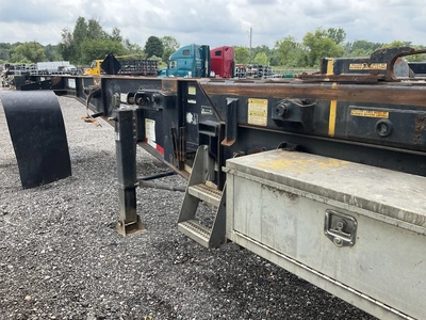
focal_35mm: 29
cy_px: 160
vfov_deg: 48.2
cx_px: 213
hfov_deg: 61.7
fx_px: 357
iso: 25
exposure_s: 1/509
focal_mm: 3
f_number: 1.8
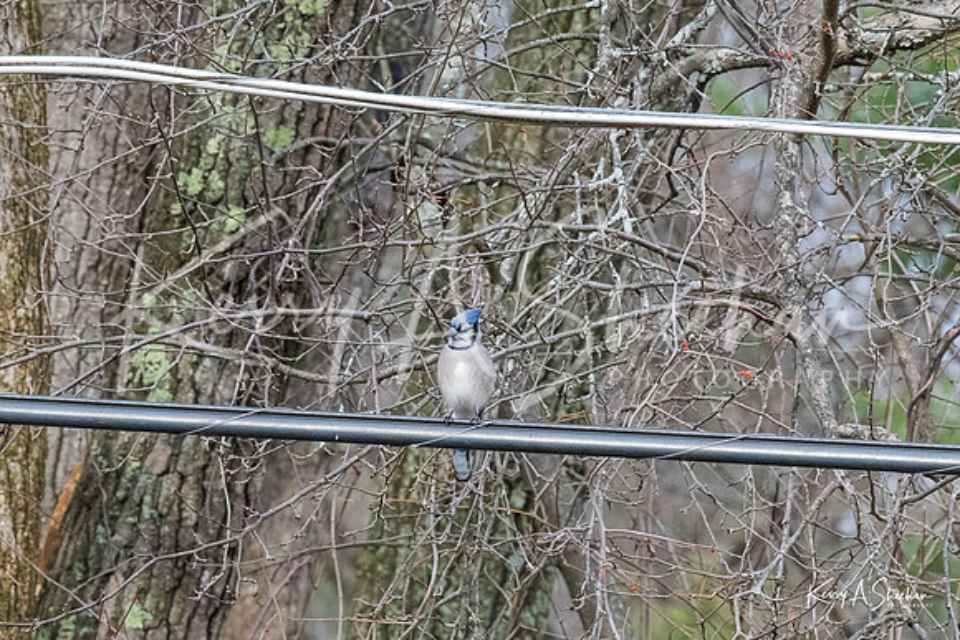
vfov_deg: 2.0
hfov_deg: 3.1
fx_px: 17926
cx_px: 437
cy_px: 342
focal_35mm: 672
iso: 2000
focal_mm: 200
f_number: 7.1
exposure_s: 1/1000
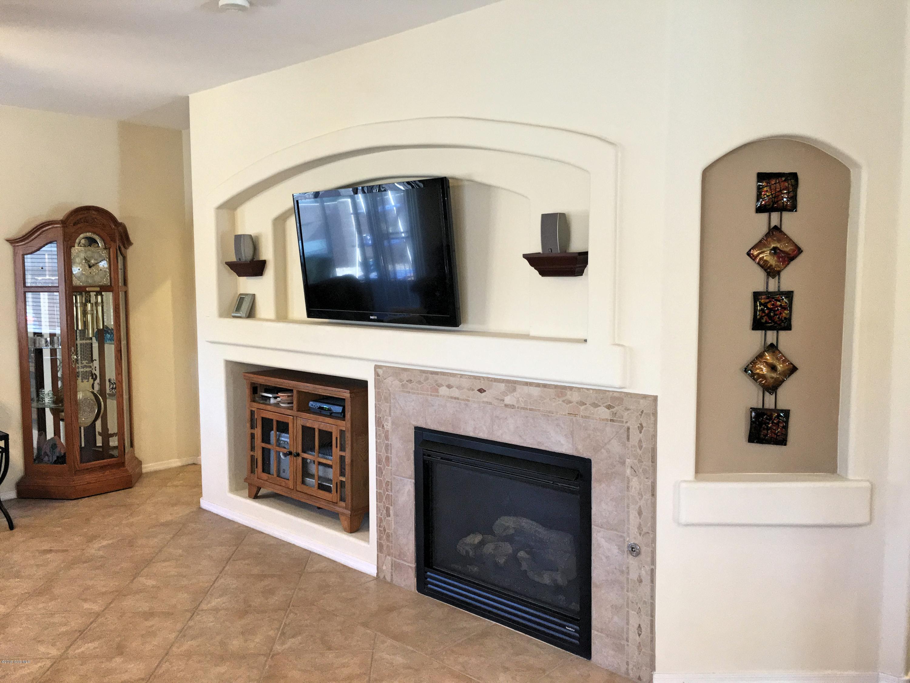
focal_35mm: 29
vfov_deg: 48.2
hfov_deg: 61.7
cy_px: 342
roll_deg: +0.1
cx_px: 455
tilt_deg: -5.0
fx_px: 762
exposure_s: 1/24
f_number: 2.2
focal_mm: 4.15
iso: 100
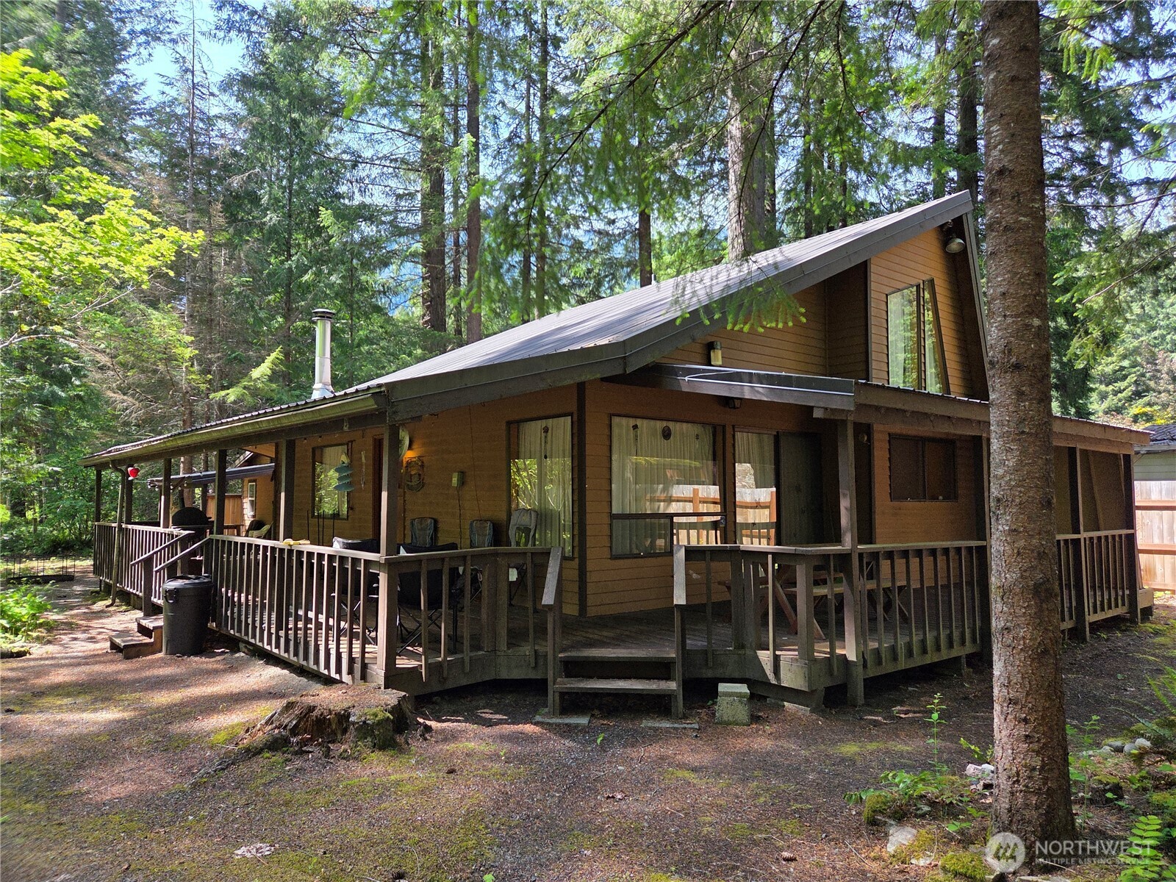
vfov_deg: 58.9
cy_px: 441
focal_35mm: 23
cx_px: 588
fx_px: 781
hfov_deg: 73.9
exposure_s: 1/359
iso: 64
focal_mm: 5.4
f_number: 1.8
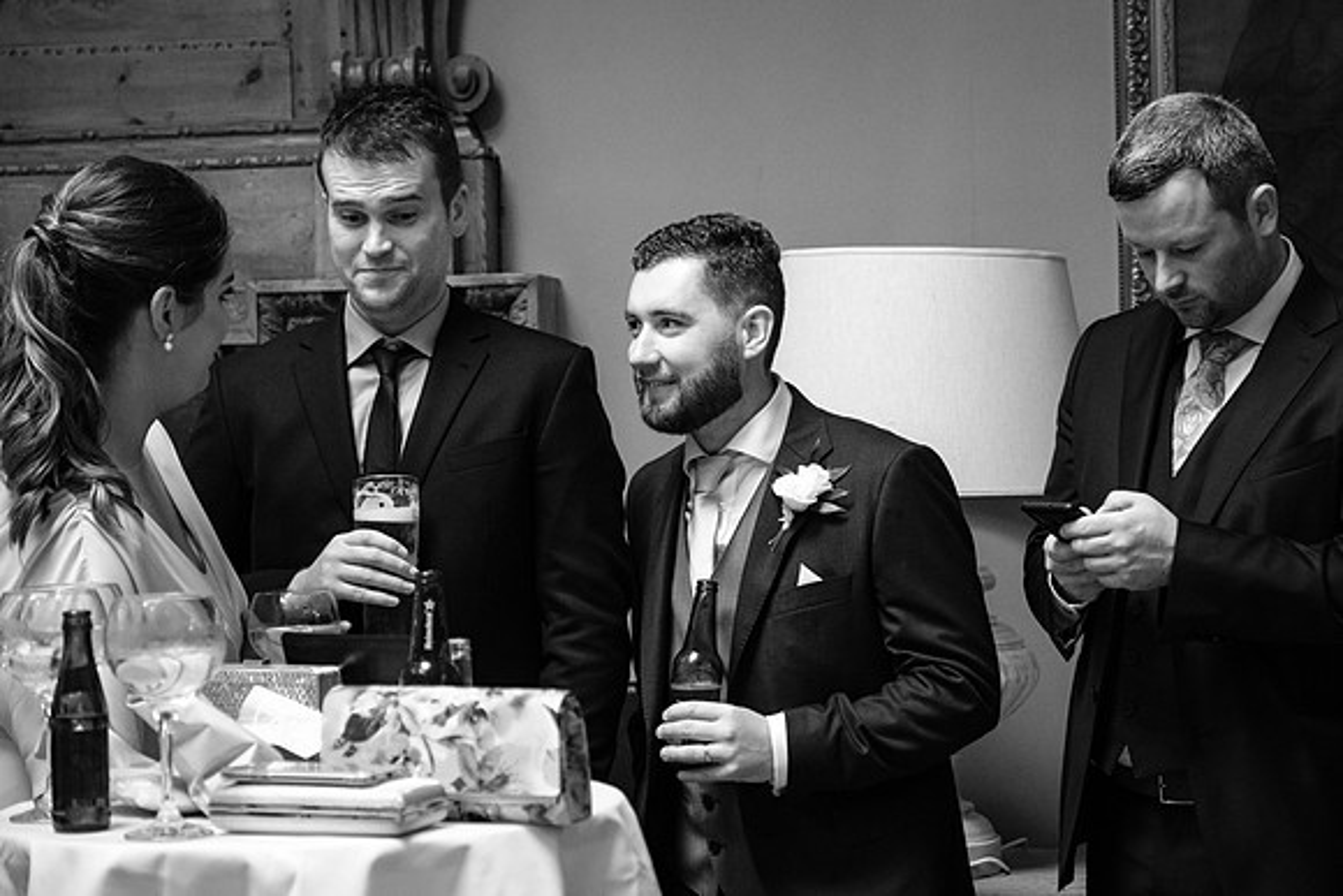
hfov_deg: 25.2
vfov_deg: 17.0
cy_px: 424
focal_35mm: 80
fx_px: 2999
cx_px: 708
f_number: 2.8
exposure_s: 1/160
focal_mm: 50
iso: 2000
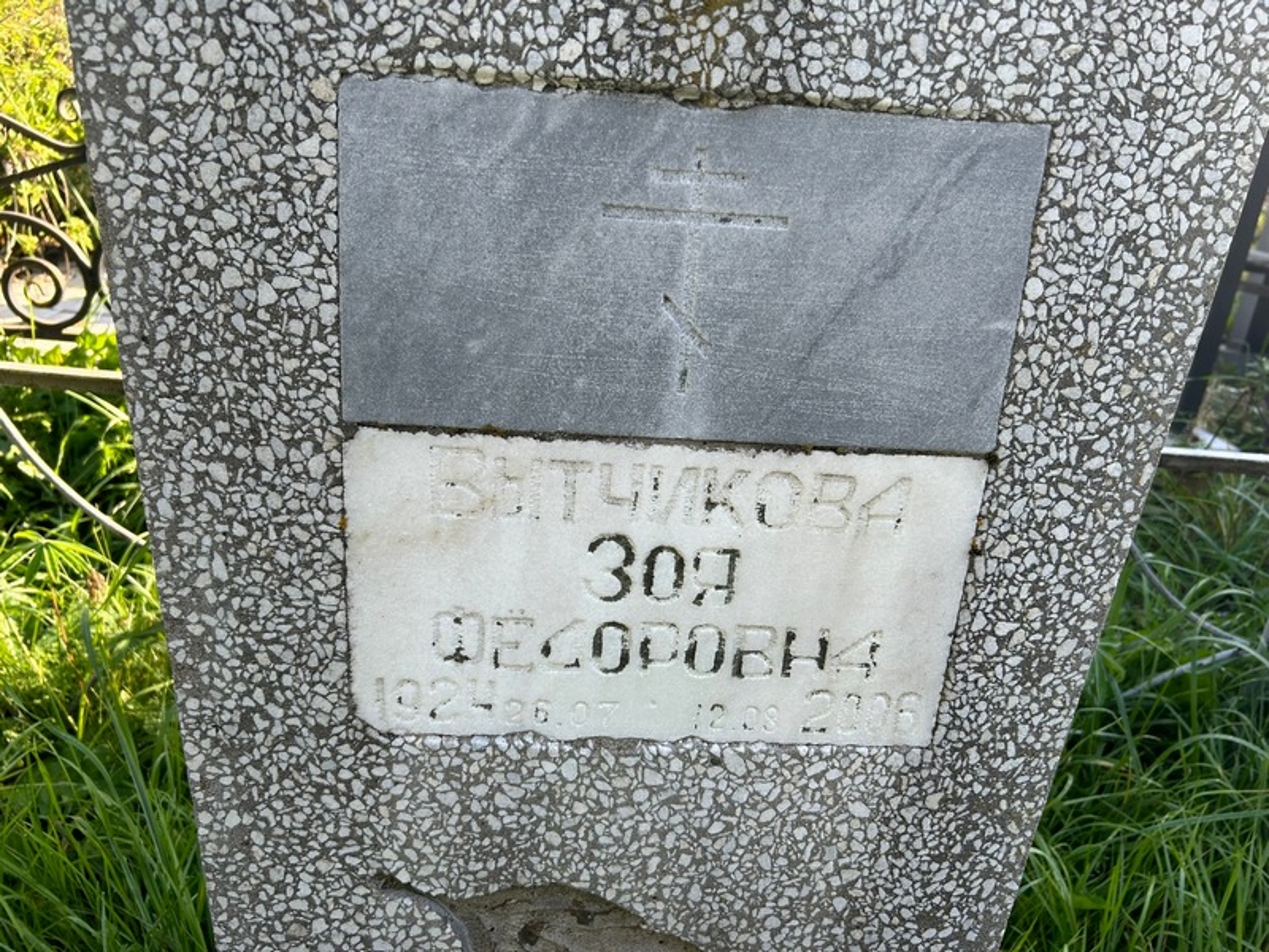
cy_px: 476
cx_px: 634
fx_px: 953
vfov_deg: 53.1
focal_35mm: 26
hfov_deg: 67.3
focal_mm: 5.7
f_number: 1.5
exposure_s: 1/552
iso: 50
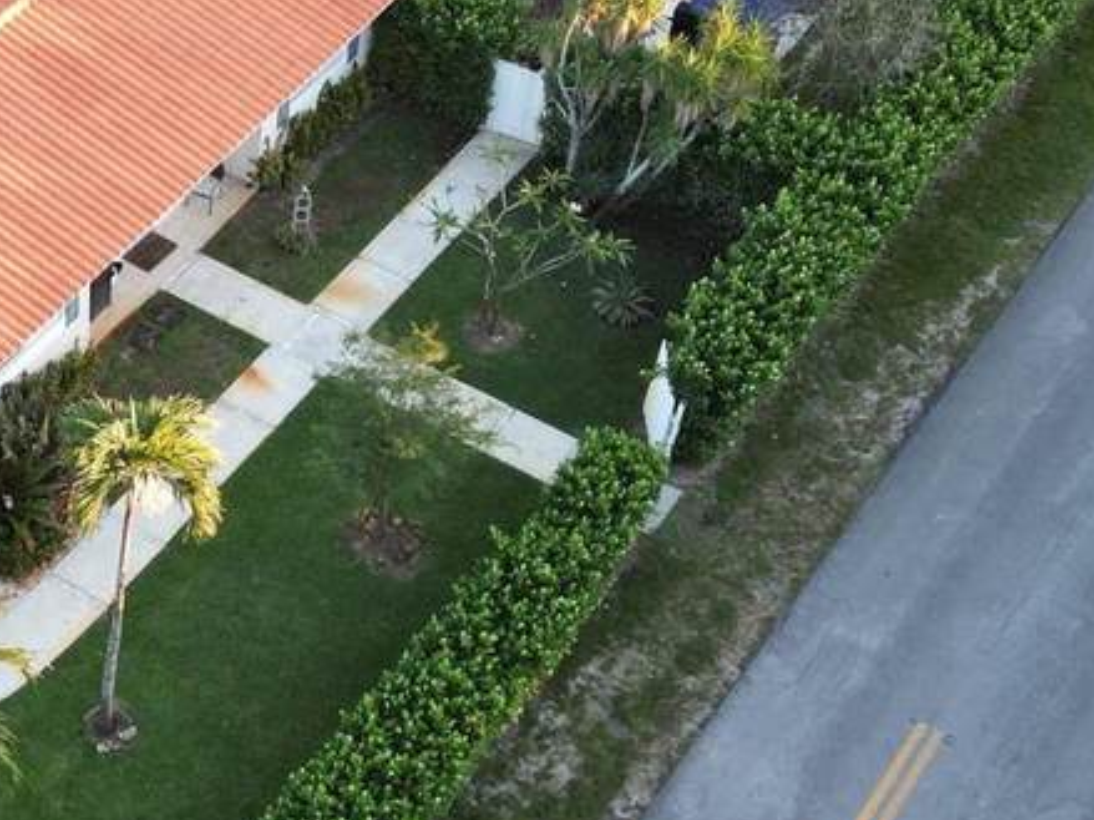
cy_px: 459
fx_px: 2212
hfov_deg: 26.3
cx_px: 0
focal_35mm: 70
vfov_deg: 21.0
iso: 140
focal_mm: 6.72
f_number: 1.7
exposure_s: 1/160
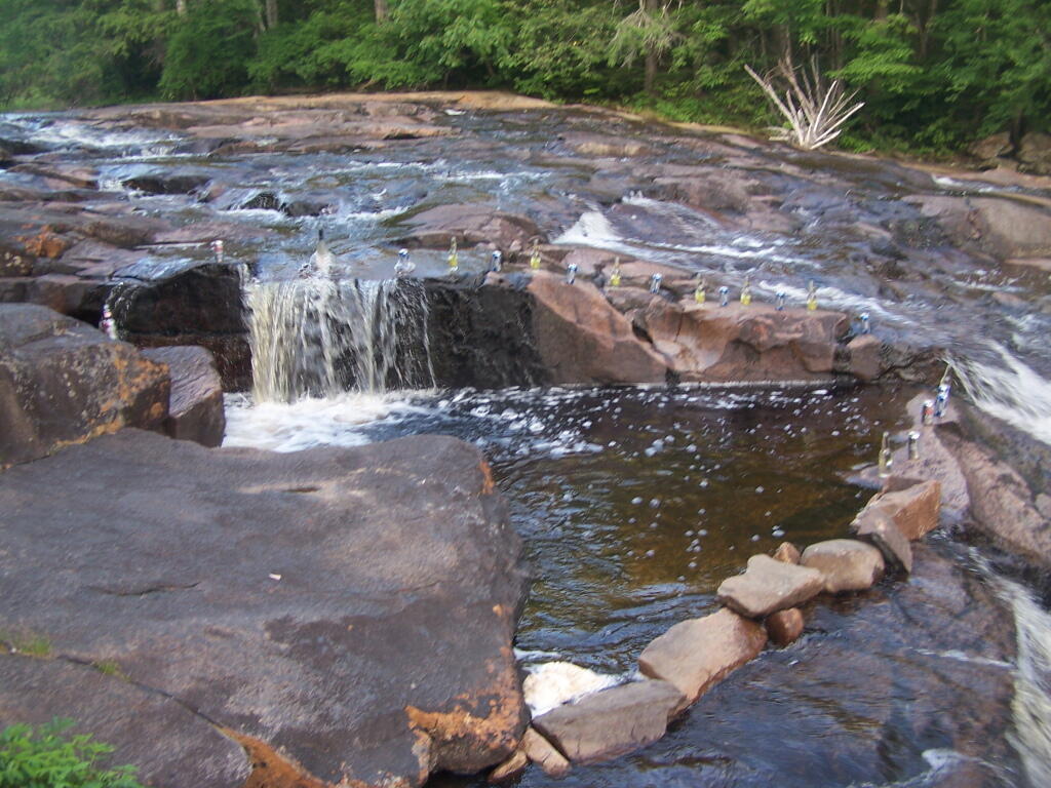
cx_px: 526
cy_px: 394
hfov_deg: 49.0
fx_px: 1154
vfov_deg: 37.7
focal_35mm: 38
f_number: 2.8
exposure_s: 1/40
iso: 80
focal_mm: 6.3
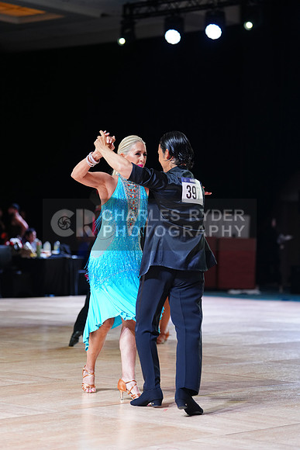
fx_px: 1224
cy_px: 225
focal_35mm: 98
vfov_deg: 20.8
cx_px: 150
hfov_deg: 14.0
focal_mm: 98
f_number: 2.8
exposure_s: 1/400
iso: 1000
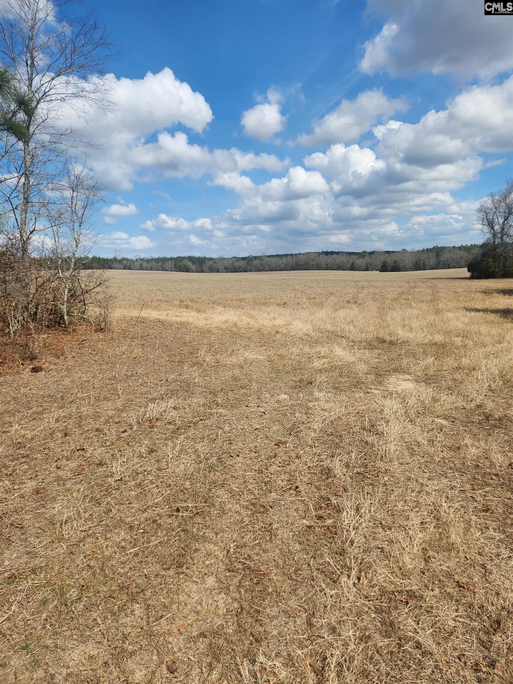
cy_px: 342
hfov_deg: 58.9
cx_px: 256
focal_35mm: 23
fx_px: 454
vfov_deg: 73.9
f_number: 1.8
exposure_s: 1/2060
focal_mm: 5.4
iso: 20
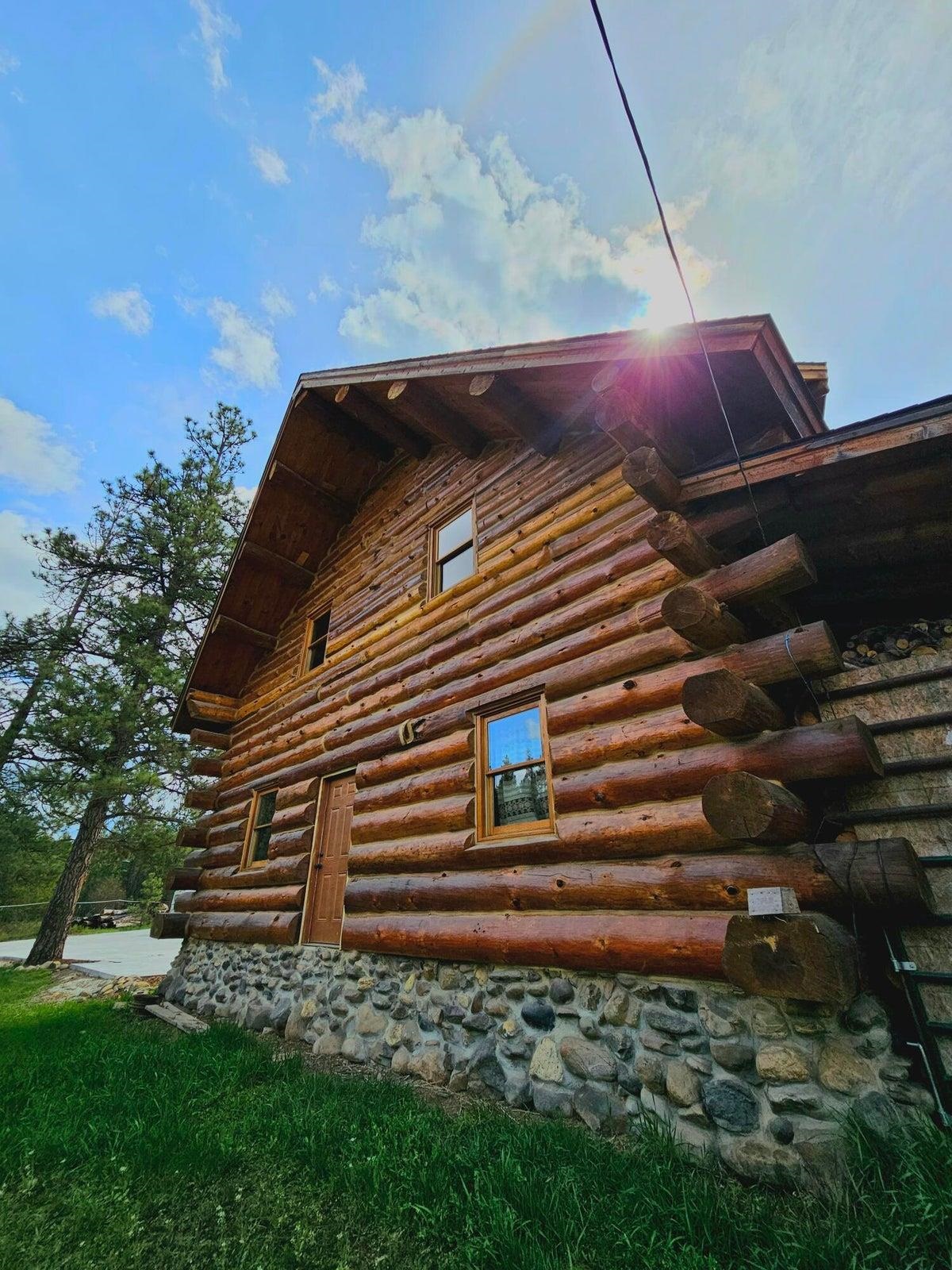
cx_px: 476
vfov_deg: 106.2
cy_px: 635
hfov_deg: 89.9
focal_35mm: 13
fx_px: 477
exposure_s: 1/2500
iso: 50
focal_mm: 2.2
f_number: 2.2
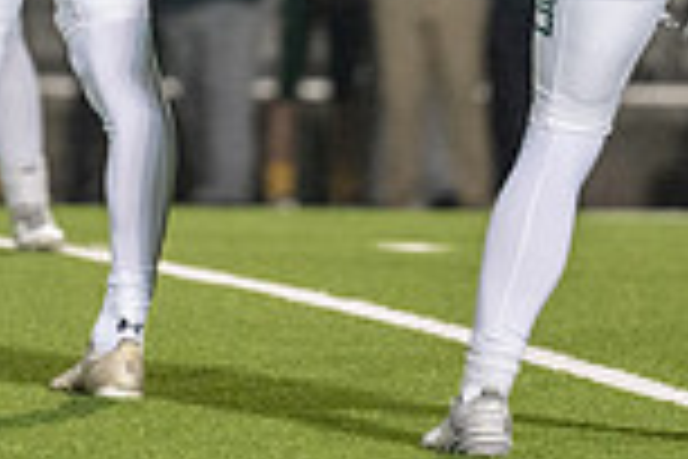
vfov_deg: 1.8
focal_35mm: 758
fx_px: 14485
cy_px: -317
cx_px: 63
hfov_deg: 2.7
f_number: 2.8
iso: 3200
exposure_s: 1/1250
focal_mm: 200
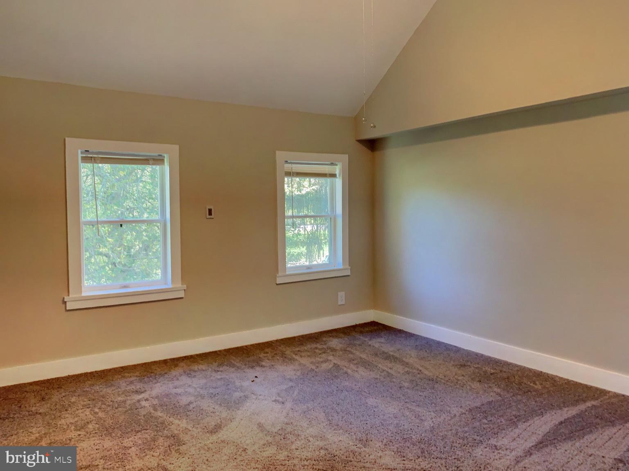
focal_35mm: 26
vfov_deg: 53.1
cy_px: 236
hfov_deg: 67.3
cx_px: 314
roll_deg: +0.5
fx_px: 472
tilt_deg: -1.6
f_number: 1.8
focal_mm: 4.25
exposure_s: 1/30
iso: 50
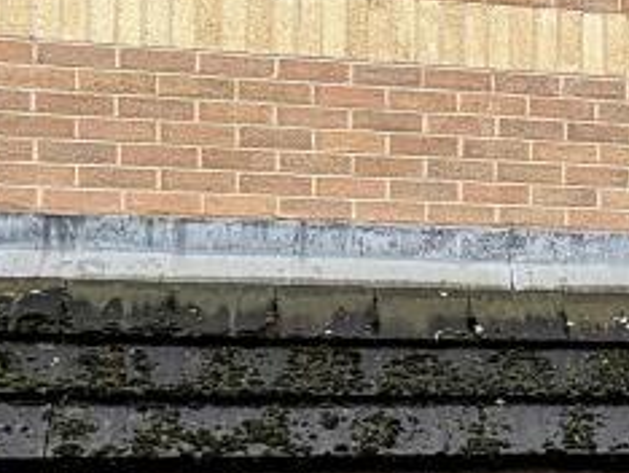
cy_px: 348
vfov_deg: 14.1
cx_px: 1169
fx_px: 1910
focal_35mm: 105
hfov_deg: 15.7
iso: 21
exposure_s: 1/213
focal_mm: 6.9
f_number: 1.68
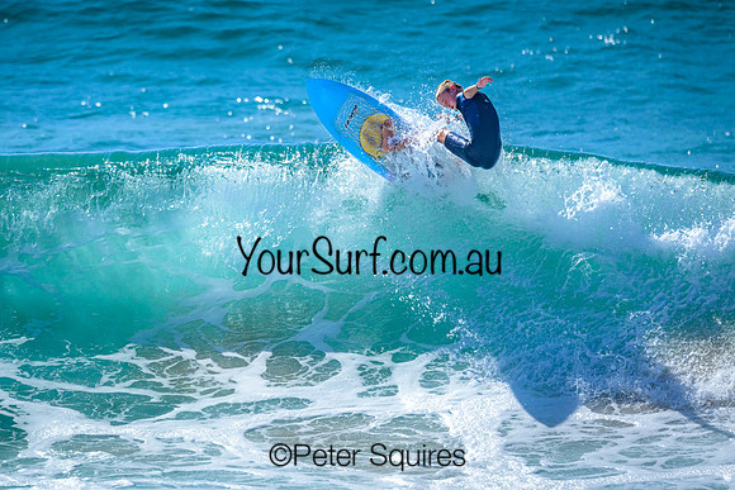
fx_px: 22442
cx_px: 312
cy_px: 192
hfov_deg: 1.9
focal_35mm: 1099
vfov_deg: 1.3
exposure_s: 1/3200
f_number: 6.3
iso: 320
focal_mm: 800
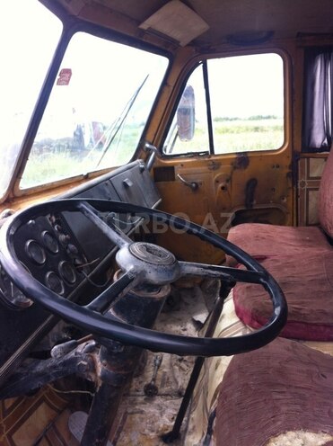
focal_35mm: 35
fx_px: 450
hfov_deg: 40.6
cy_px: 223
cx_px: 166
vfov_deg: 52.7
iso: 80
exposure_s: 1/202
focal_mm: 3.85
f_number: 2.8
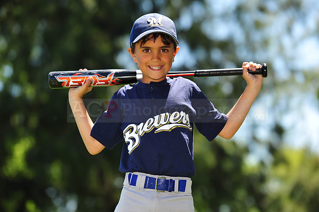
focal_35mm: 165
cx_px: 160
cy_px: 106
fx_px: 1461
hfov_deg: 12.5
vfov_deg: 8.3
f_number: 4
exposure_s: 1/500
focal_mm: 165
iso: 200
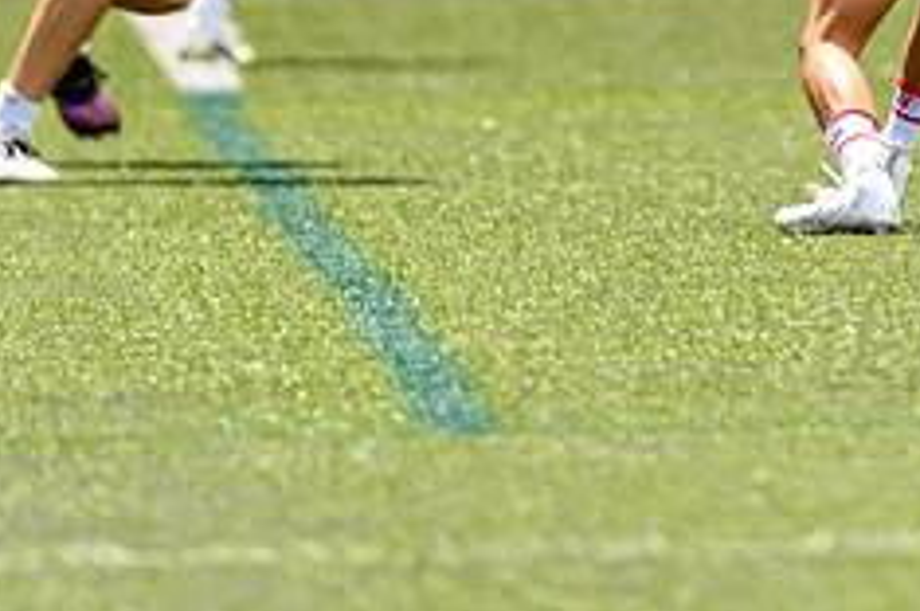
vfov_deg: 0.9
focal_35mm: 1513
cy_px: -249
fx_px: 38612
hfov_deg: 1.4
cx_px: 869
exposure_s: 1/1250
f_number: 3.2
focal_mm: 400
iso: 100
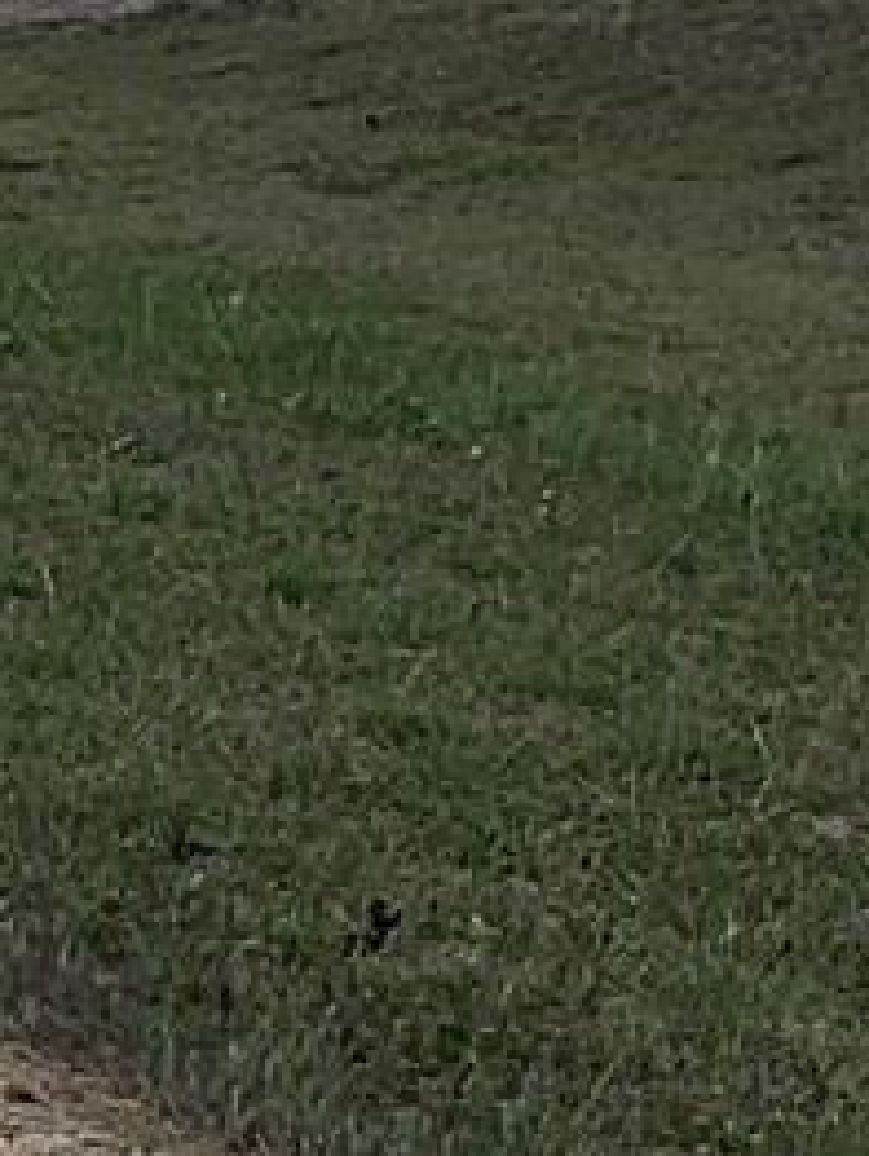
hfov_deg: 6.3
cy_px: 1169
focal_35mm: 203
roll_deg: +1.6
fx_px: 6784
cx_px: -2281
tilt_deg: -11.9
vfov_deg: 9.7
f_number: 1.8
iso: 25
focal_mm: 4.25
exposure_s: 1/4098
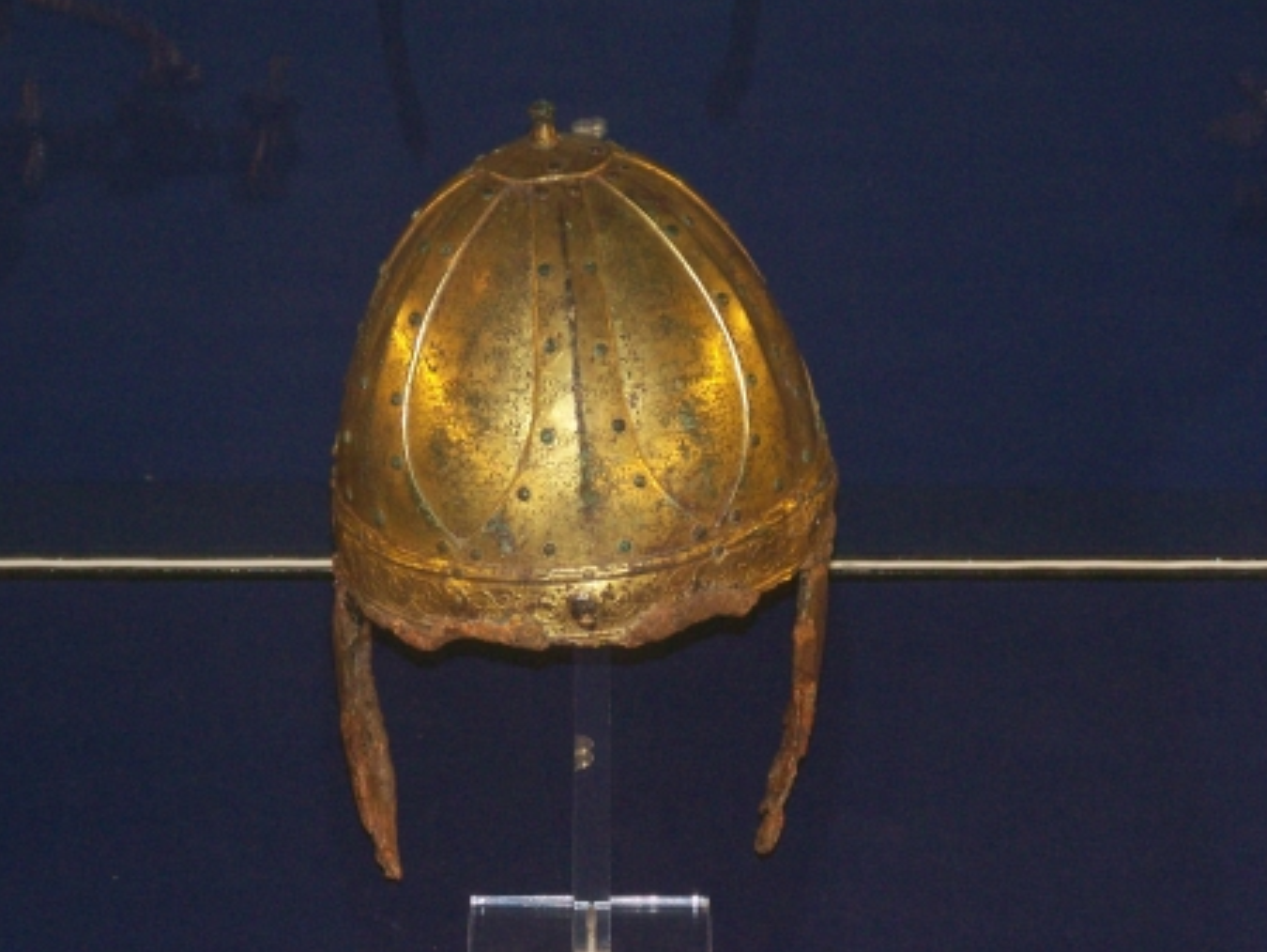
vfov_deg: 8.2
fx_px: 6665
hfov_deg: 10.9
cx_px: 560
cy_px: 597
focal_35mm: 182
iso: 160
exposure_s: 1/100
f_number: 3.3
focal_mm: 21.2
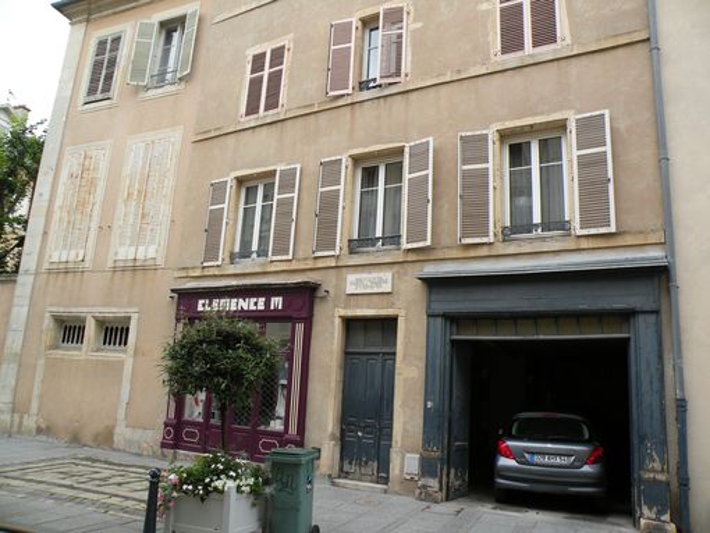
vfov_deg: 51.4
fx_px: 554
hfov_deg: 65.3
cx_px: 355
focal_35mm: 27
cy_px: 266
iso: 64
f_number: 3.5
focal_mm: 4.7
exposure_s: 1/90.5
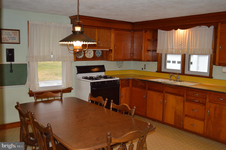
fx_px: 226
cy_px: 75
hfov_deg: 53.2
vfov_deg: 36.8
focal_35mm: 36
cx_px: 113
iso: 800
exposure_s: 1/125
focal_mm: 24
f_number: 4
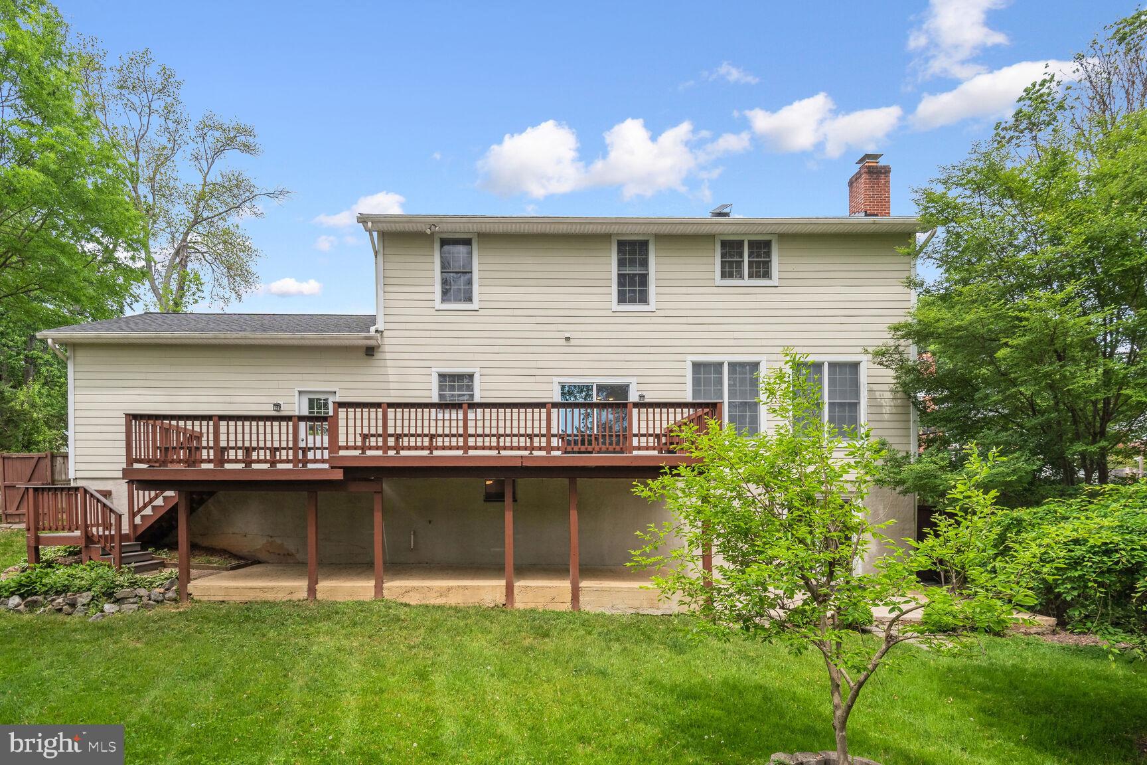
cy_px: 382
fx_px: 510
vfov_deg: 73.7
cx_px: 574
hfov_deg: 96.7
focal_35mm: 16
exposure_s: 1/125
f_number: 8
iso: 400
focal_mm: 16
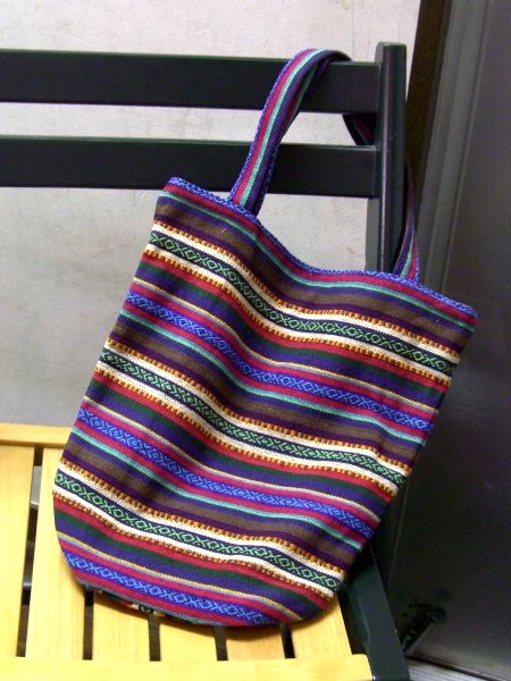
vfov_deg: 49.0
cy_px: 340
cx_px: 256
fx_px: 748
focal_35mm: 38
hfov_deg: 37.7
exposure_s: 1/15
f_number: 2.8
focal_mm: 7.9
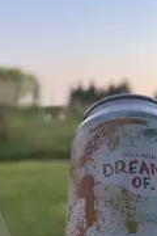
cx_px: 71
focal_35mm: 60
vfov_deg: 32.7
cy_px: 180
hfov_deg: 22.6
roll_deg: +1.4
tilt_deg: -10.3
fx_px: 392
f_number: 1.5
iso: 125
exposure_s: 1/107
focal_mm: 5.7
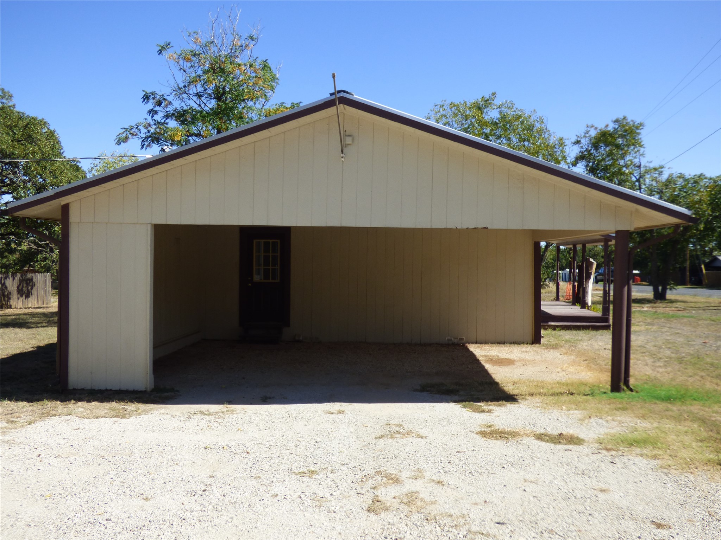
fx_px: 687
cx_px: 360
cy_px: 270
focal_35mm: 33
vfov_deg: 42.9
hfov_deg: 55.4
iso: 100
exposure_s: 1/800
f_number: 3.4
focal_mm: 5.78
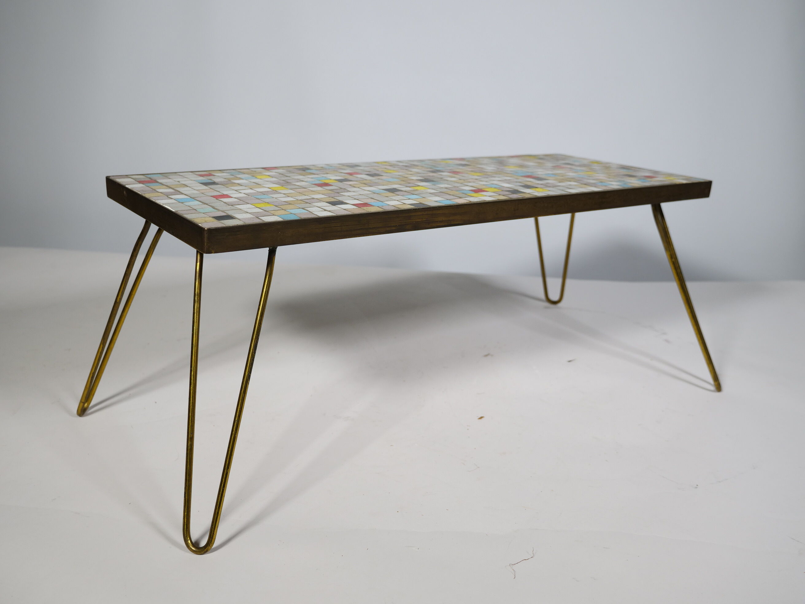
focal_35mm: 34
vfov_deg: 41.8
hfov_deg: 54.0
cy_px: 302
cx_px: 402
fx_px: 791
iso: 200
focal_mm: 17
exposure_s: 1/160
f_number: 3.5
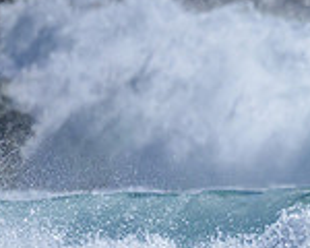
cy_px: 307
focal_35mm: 2903
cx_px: 521
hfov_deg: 0.7
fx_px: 26634
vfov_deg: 0.5
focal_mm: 800
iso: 1400
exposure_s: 1/2000
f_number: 6.3
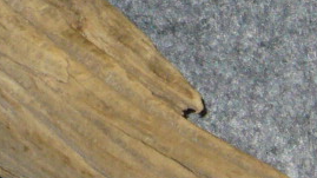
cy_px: -238
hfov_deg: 3.8
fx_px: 4797
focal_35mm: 571
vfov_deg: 2.1
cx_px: -46
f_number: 3.4
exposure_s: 1/60
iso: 150
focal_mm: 14.5
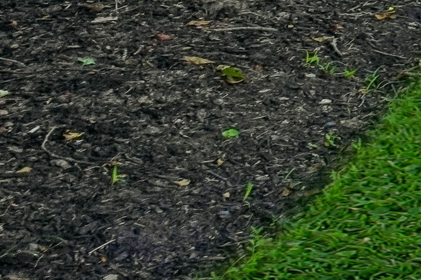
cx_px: 1403
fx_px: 1122
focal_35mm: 96
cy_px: -423
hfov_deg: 10.2
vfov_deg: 11.4
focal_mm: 14
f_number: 7.1
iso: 200
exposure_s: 1/100
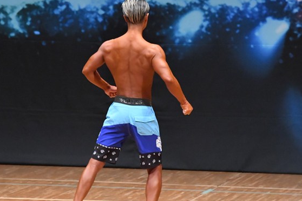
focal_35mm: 375
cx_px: 135
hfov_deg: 5.5
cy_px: 109
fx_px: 3146
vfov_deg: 3.7
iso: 8000
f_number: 5.6
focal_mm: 180
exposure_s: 1/400
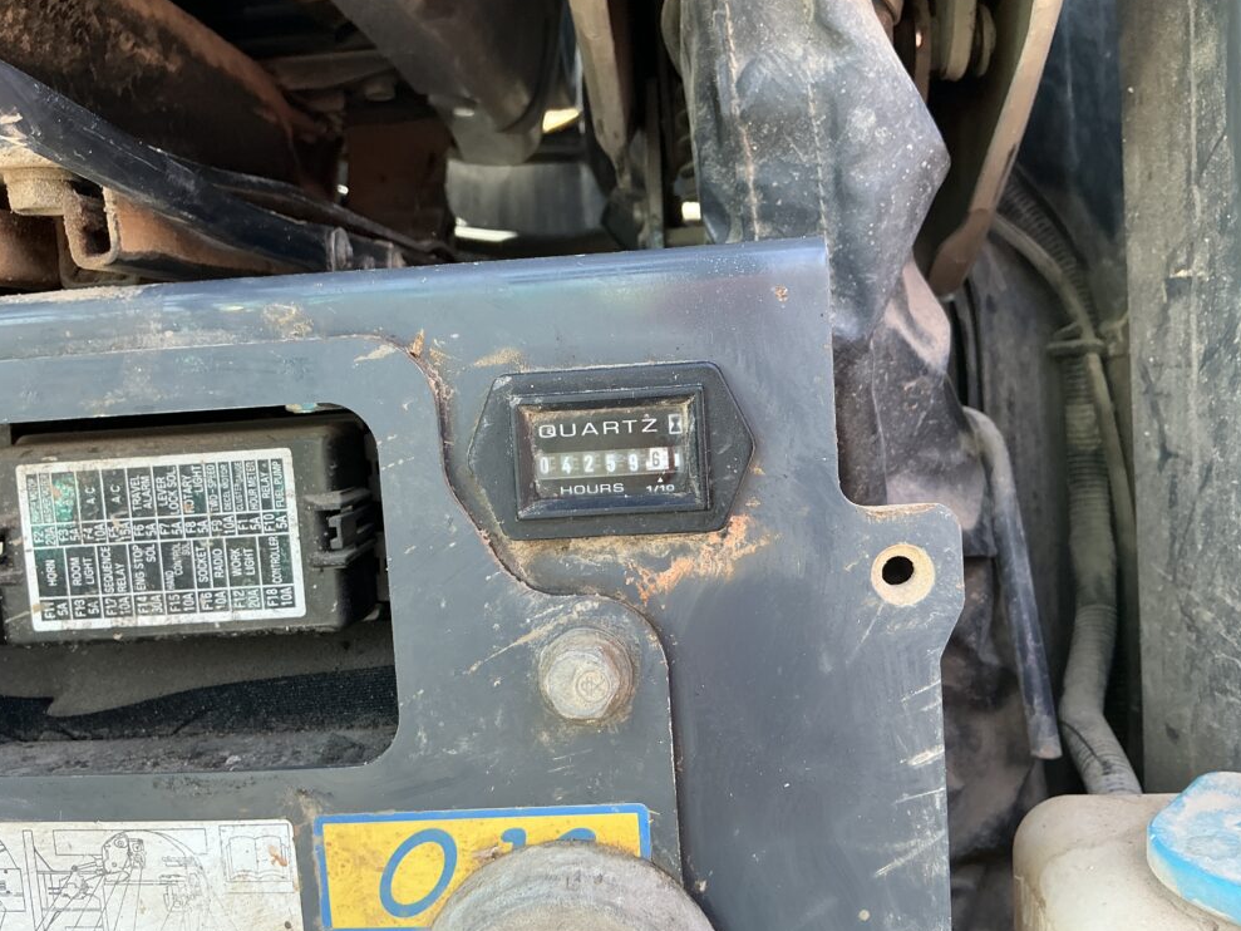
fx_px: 1040
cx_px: 615
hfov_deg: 61.7
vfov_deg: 48.2
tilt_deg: -4.4
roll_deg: +3.5
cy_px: 464
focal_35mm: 29
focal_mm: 3
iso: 64
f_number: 1.8
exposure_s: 1/122
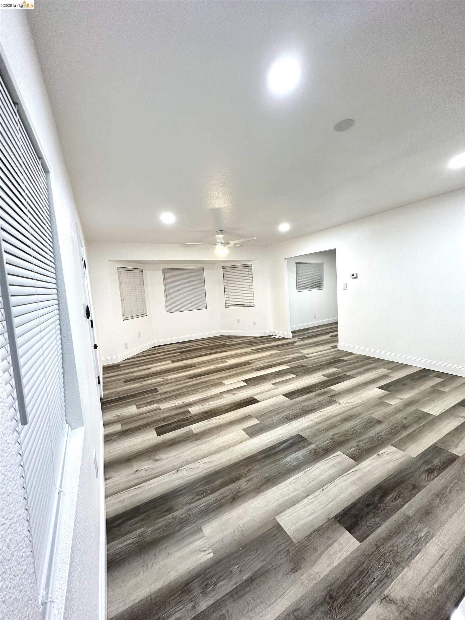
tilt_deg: -5.9
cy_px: 310
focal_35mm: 14
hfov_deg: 85.7
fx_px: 251
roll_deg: +3.5
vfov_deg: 102.1
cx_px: 232
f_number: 2.2
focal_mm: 2.22
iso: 160
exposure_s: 1/60
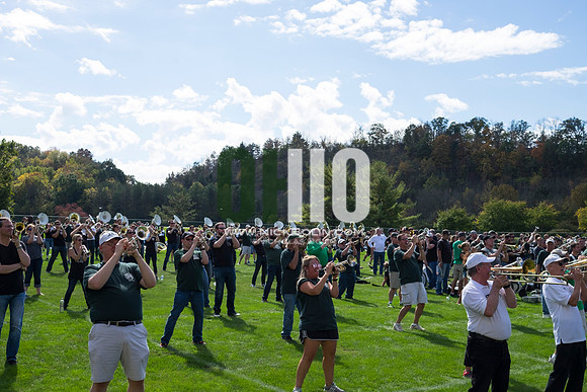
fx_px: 669
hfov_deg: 47.4
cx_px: 294
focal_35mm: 41
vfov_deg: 32.6
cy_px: 196
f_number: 7.1
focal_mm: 27
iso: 200
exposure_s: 1/400
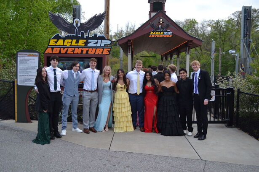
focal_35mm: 33
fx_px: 237
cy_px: 86
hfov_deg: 57.2
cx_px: 130
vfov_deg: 40.0
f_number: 3.8
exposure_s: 1/500
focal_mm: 22
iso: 450
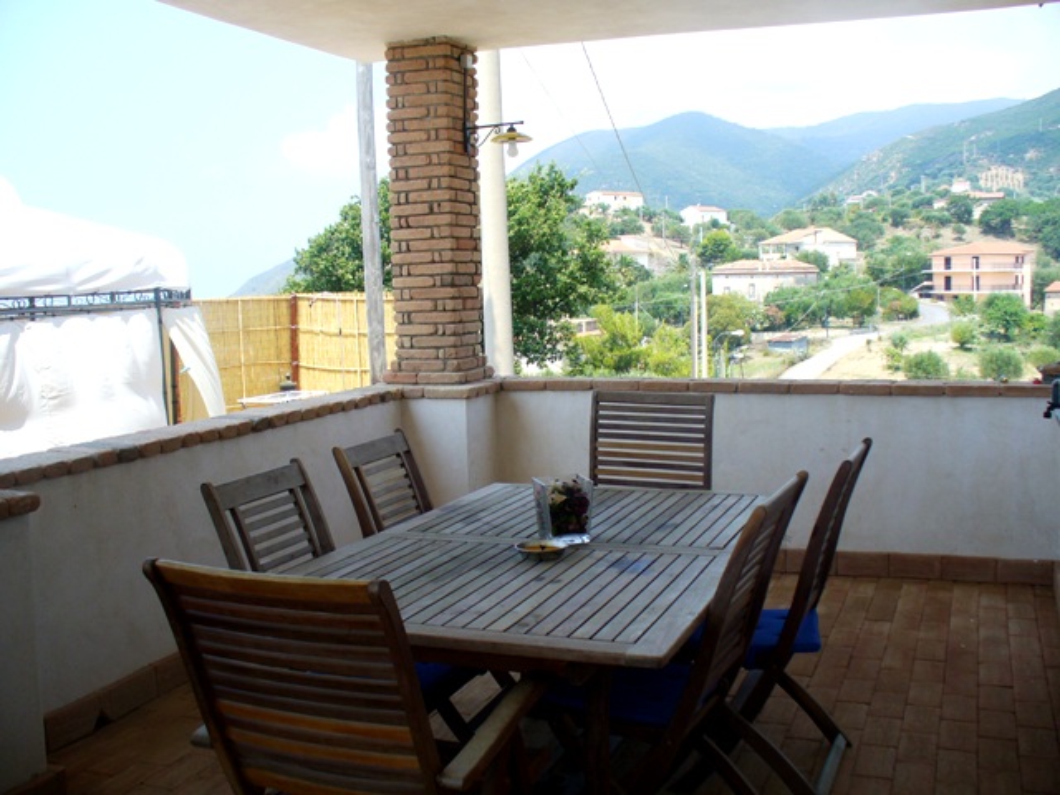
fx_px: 1133
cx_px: 530
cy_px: 398
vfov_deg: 38.7
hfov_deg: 50.1
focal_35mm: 37
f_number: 5.6
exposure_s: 1/160
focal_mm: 6.1
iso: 80
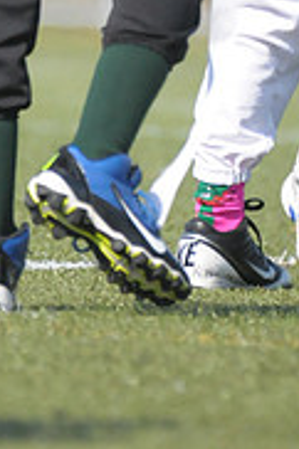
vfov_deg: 1.5
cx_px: 345
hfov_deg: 1.0
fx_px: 17336
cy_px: -252
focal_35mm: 1389
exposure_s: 1/8000
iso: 1600
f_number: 4
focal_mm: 290
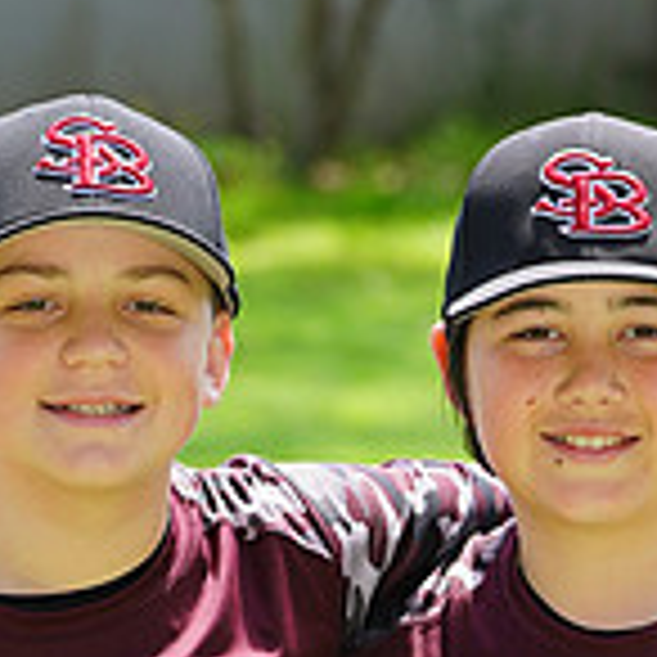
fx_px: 12218
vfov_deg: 3.1
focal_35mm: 569
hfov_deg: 3.1
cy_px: 1089
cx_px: 324
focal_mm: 169
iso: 200
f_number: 8
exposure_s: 1/160
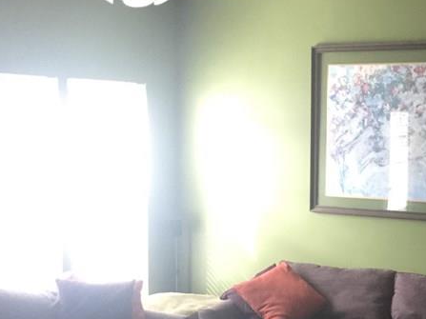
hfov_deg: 27.2
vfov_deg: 20.6
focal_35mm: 71
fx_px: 874
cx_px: 299
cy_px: 220
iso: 100
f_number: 2.4
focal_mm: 3.3
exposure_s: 1/30
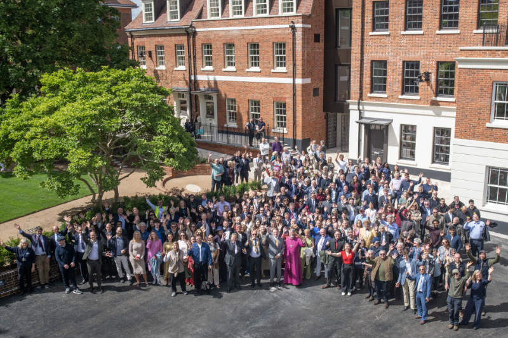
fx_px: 494
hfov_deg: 54.4
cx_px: 254
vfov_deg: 37.8
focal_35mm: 35
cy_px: 169
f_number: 16
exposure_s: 1/200
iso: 200
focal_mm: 35
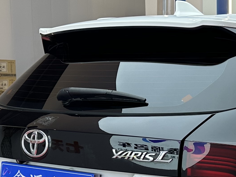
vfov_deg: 15.8
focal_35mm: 92
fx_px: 627
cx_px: 235
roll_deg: -1.4
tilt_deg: -9.0
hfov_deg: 20.6
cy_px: 175
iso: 80
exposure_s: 1/100
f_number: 1.78
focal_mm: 6.86
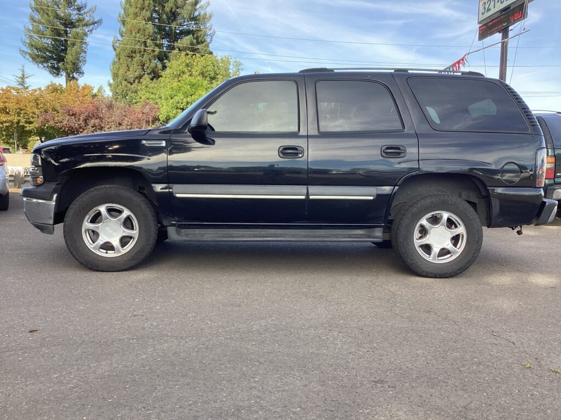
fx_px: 502
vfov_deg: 45.4
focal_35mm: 31
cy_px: 210
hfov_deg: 58.4
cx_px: 280
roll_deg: -1.2
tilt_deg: -7.3
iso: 25
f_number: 2.4
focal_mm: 3.3
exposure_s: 1/169
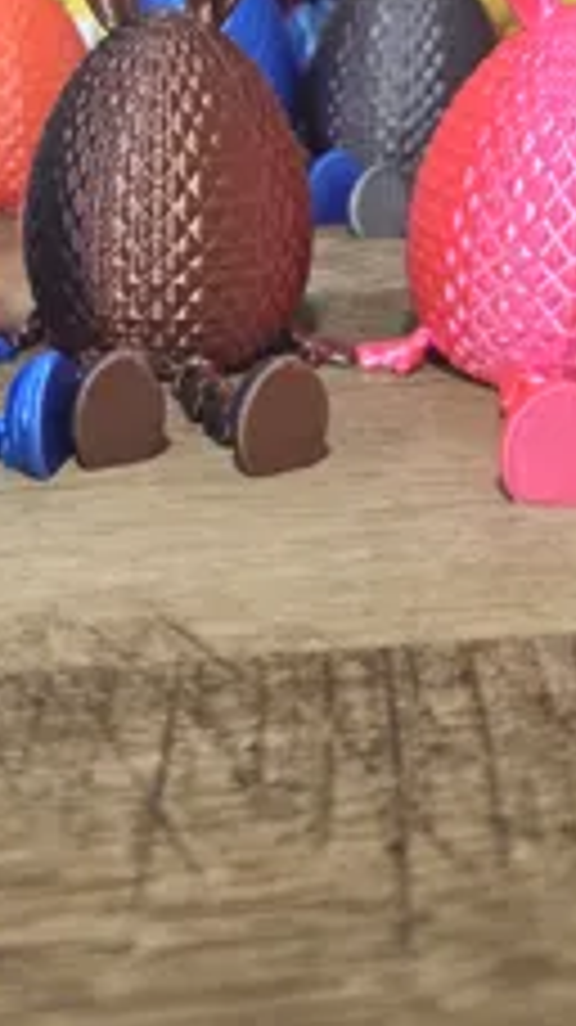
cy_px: 274
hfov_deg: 26.3
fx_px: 1196
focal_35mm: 44
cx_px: 68
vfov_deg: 45.1
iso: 800
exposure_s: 1/120
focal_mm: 6.3
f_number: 1.7
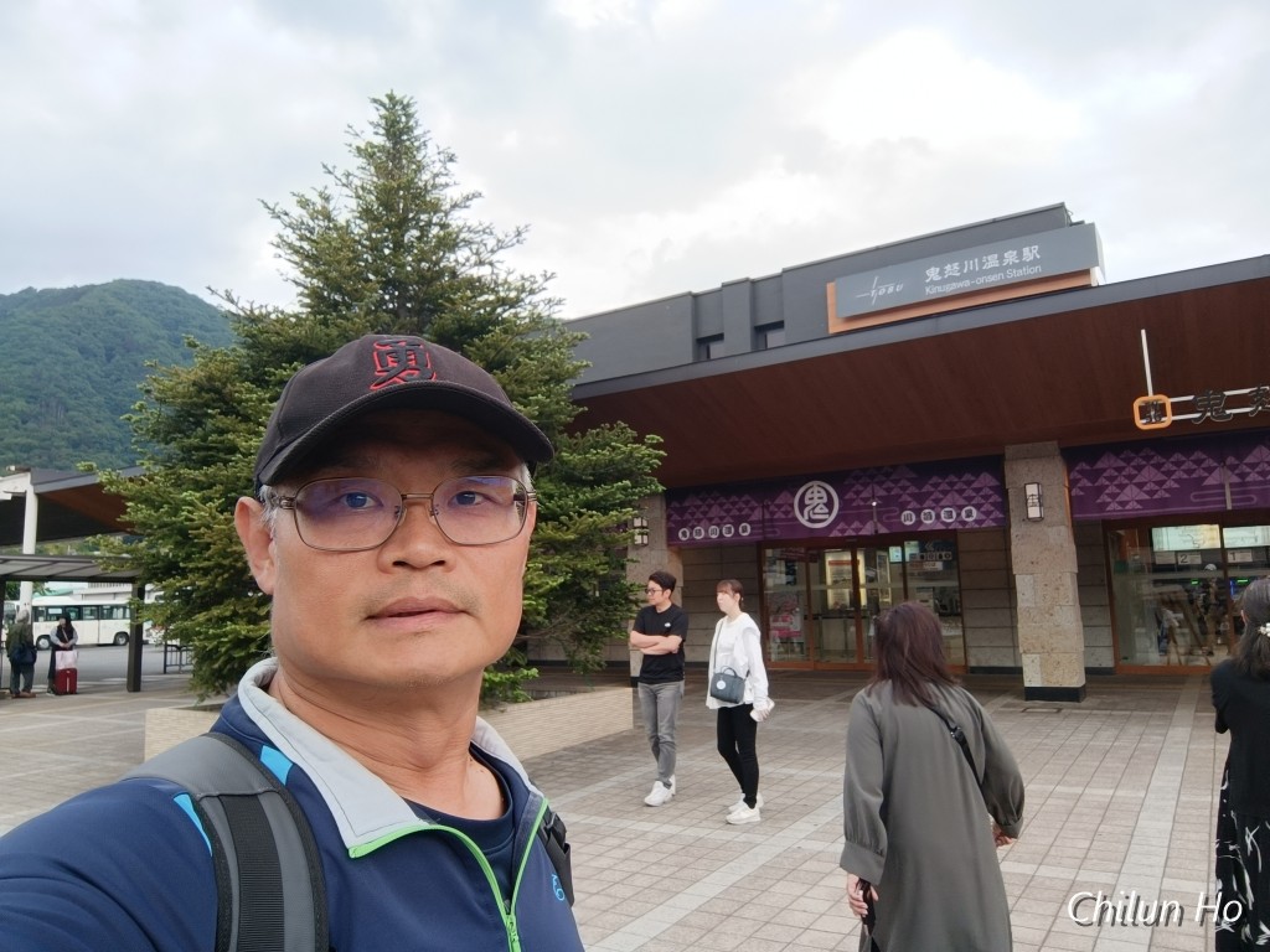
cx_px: 635
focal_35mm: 24
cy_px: 476
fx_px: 881
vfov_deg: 56.8
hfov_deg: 71.6
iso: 58
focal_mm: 3.24
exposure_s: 1/450
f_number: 2.45
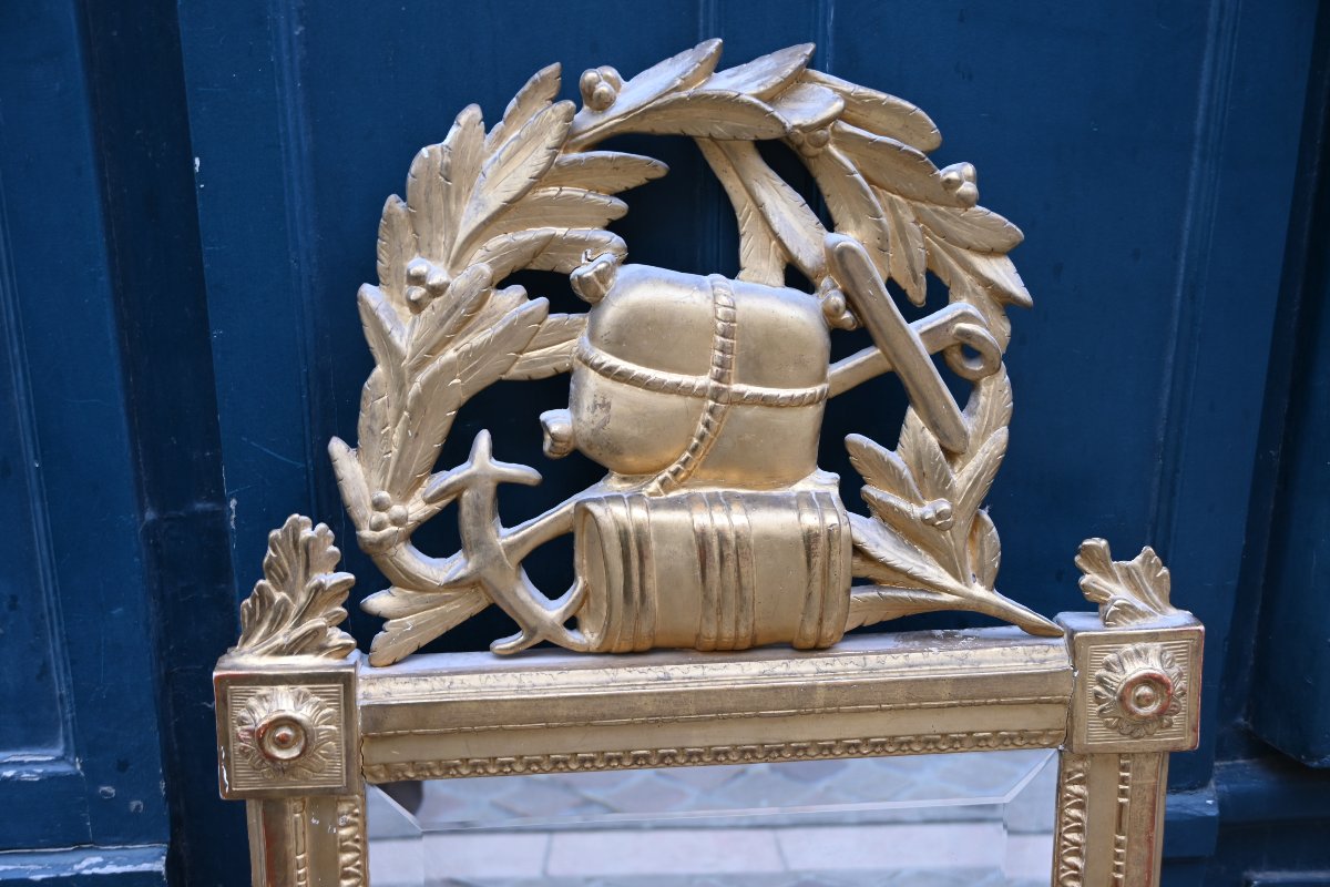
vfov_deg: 33.0
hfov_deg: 47.9
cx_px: 665
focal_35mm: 40
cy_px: 444
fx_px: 1496
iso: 140
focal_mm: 27
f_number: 3.8
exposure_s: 1/40
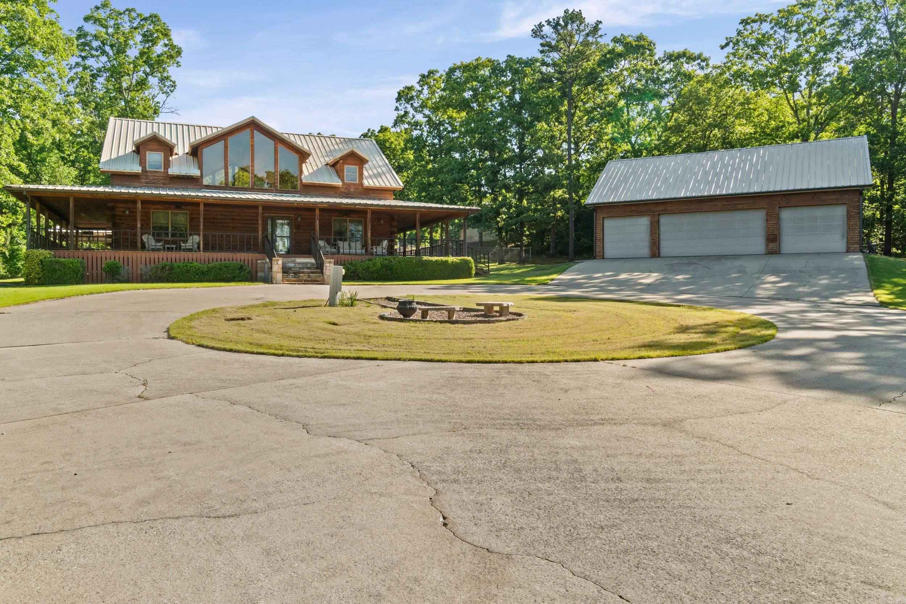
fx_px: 679
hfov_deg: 67.4
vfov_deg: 47.9
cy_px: 302
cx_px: 453
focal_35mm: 27
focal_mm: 18
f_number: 9
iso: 250
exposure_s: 1/100
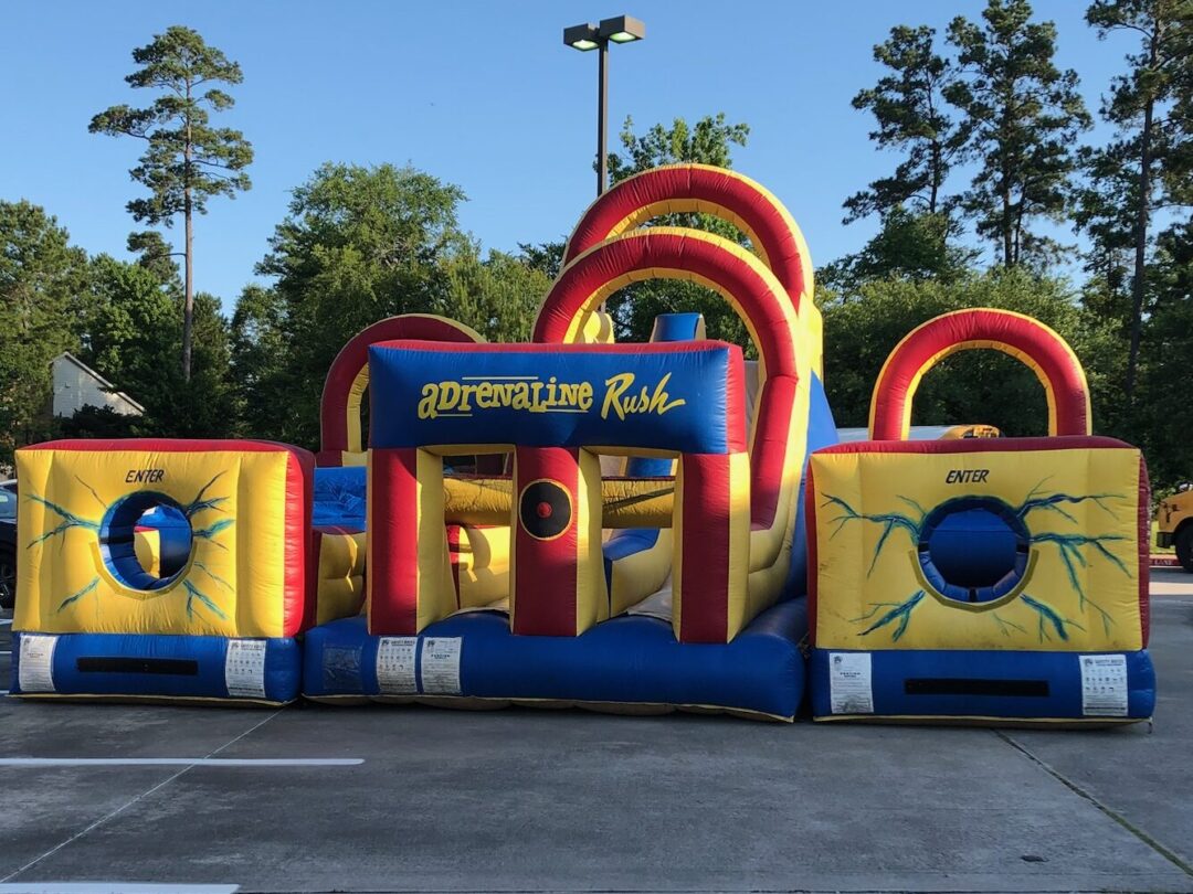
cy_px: 447
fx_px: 965
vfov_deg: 49.7
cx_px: 596
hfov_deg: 63.4
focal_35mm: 28
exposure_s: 1/706
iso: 20
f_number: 1.8
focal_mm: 4
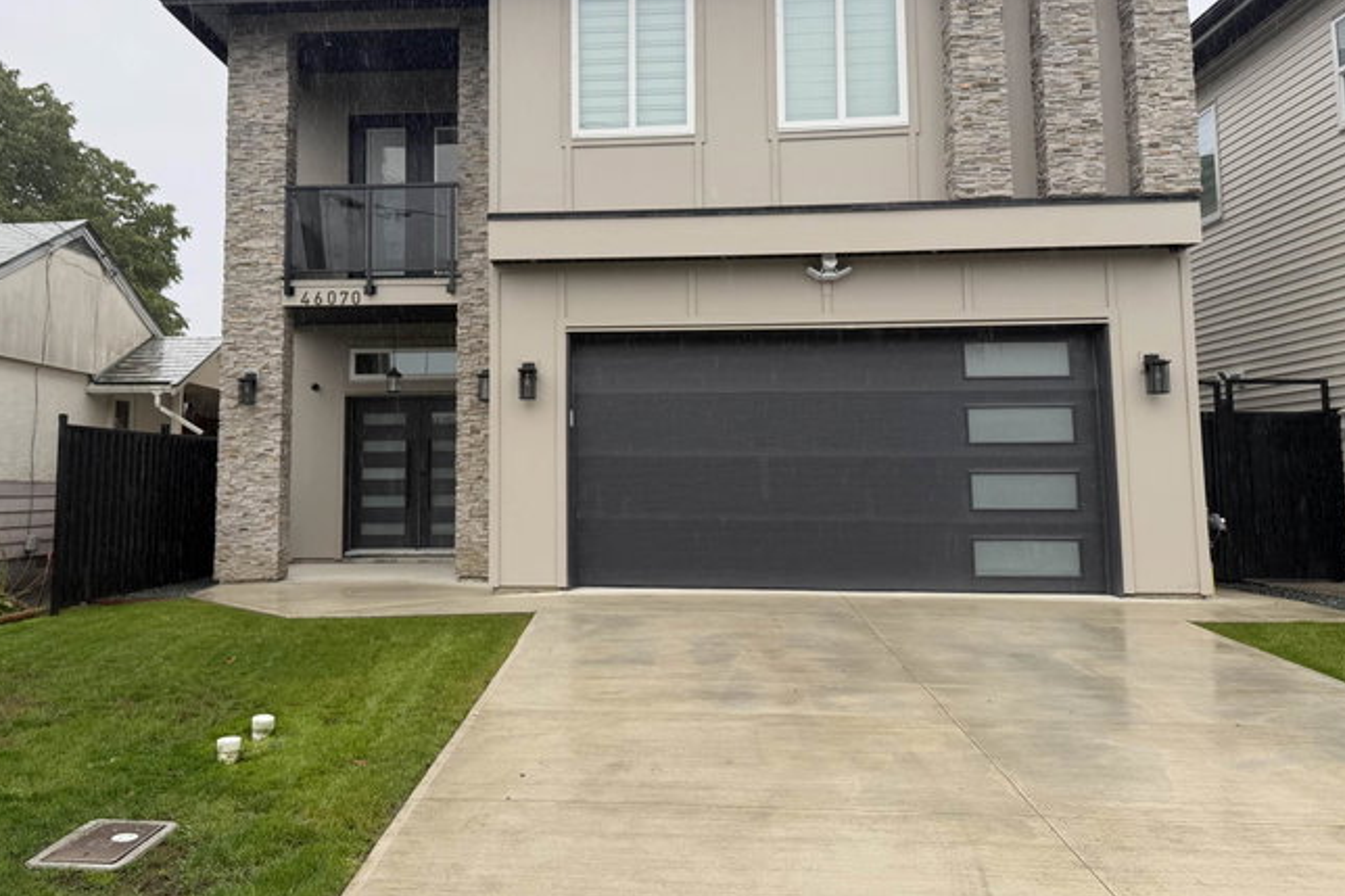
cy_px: 343
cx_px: 535
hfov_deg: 59.8
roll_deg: +0.2
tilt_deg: +5.3
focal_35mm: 31
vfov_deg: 42.0
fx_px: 1158
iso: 64
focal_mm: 6.76
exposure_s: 1/256
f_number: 1.78
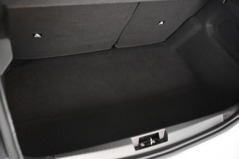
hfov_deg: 53.1
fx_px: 239
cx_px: 120
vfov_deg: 36.9
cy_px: 80
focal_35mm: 36
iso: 5600
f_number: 3
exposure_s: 1/40
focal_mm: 24
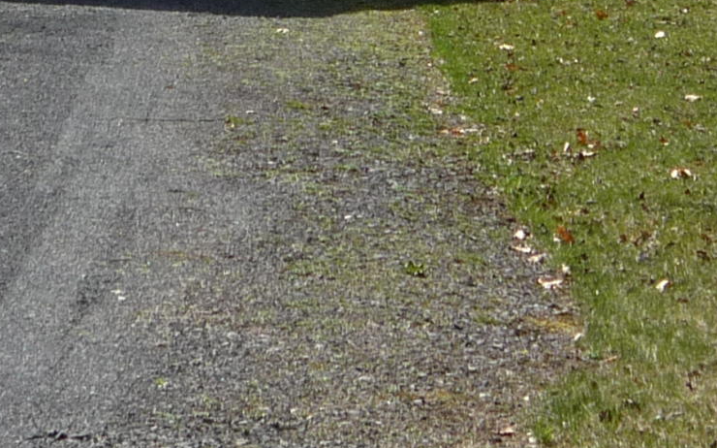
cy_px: -560
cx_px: 360
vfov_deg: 7.2
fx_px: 3360
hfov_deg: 12.2
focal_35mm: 172
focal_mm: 7
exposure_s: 1/400
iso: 100
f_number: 5
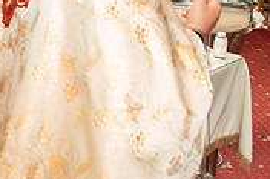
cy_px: -63
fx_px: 659
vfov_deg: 14.7
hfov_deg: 20.0
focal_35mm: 88
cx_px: -133
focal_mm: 24
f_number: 3.5
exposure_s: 1/250
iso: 2500
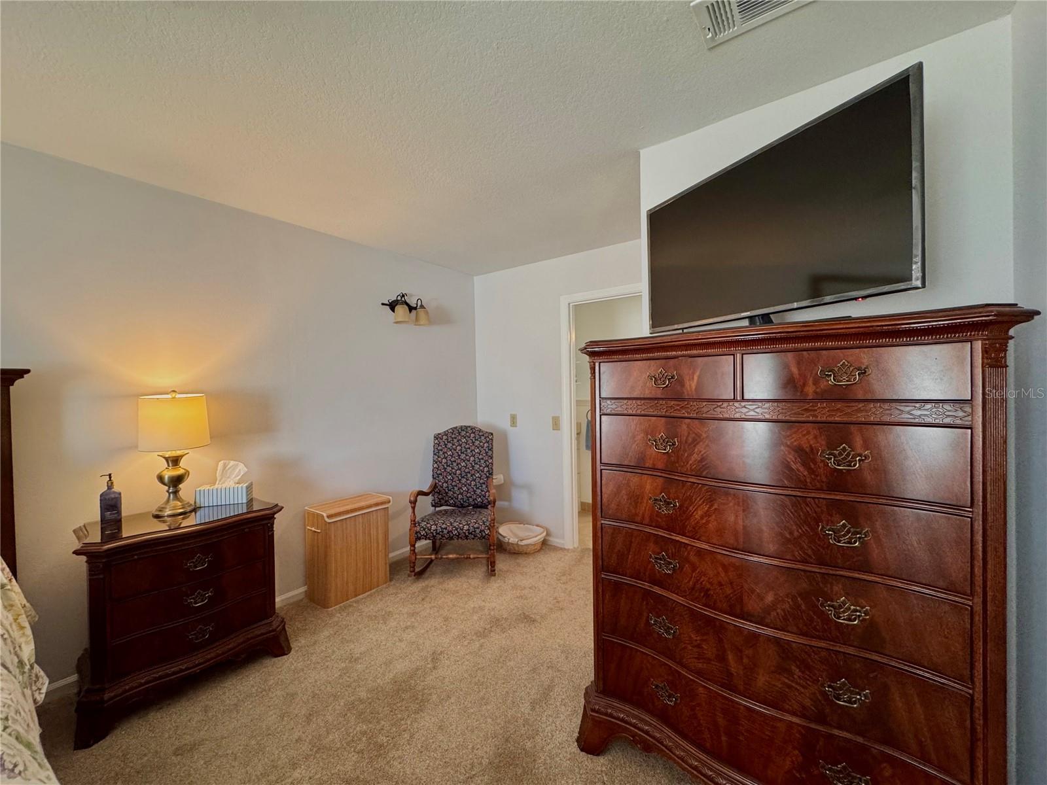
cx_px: 524
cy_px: 392
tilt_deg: +0.4
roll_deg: +0.5
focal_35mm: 14
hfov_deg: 102.1
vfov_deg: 85.7
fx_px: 423
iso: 250
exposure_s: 1/60
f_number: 2.2
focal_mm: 2.22
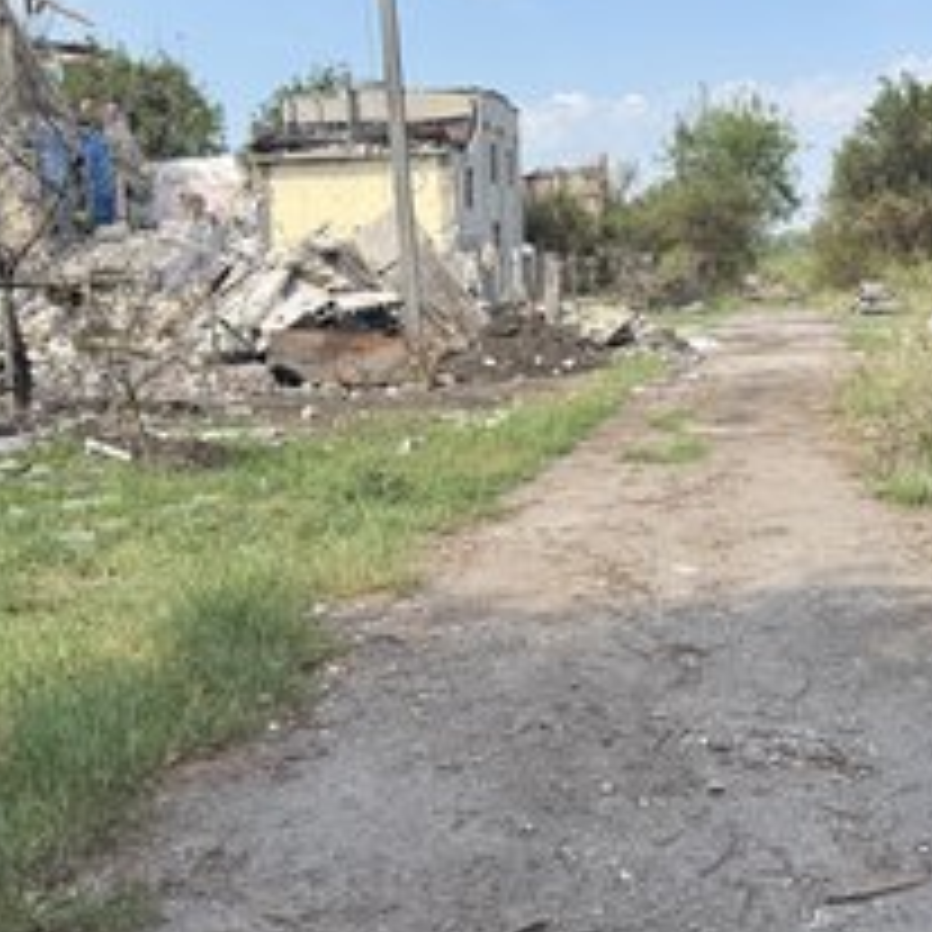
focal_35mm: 41
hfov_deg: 40.5
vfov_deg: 40.9
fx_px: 1249
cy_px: 468
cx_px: 608
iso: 80
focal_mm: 6.76
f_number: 1.78
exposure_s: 1/2959
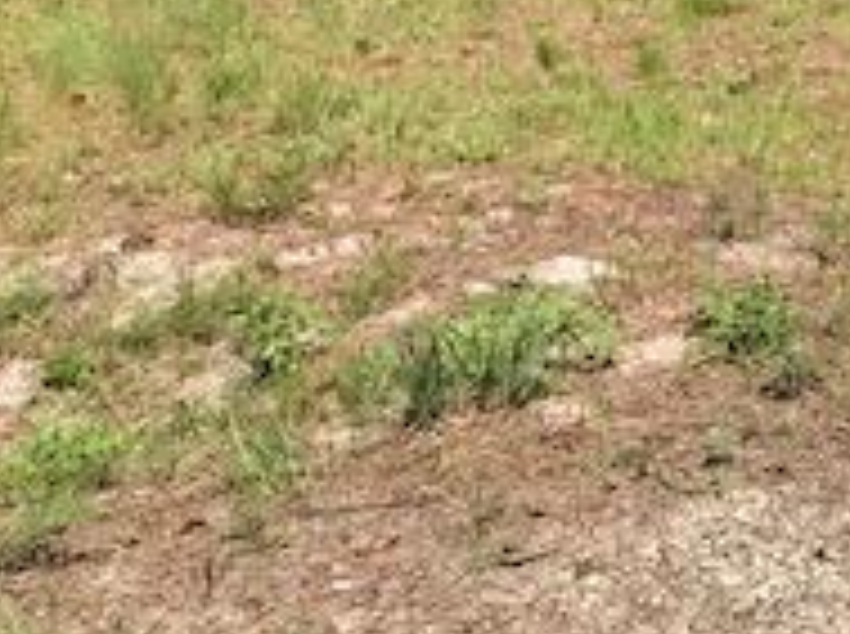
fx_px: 2328
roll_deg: -3.9
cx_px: 1403
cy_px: -198
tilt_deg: -5.7
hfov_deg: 17.7
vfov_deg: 14.8
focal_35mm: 95
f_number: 1.8
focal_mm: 3.99
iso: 20
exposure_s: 1/1473
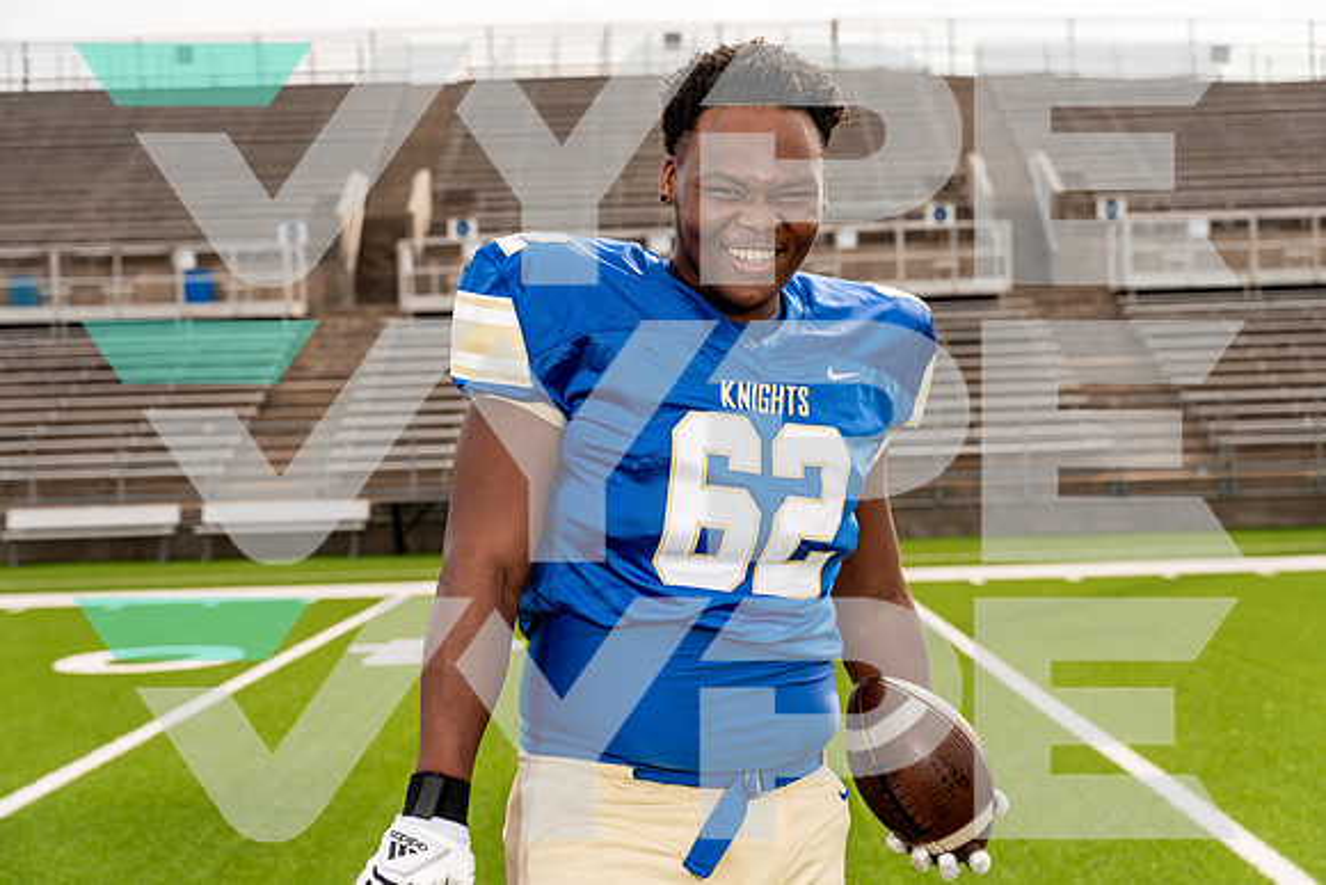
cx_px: 663
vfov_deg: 19.5
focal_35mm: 70
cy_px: 442
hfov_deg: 28.8
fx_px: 2579
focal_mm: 70
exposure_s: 1/250
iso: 100
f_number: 5.6
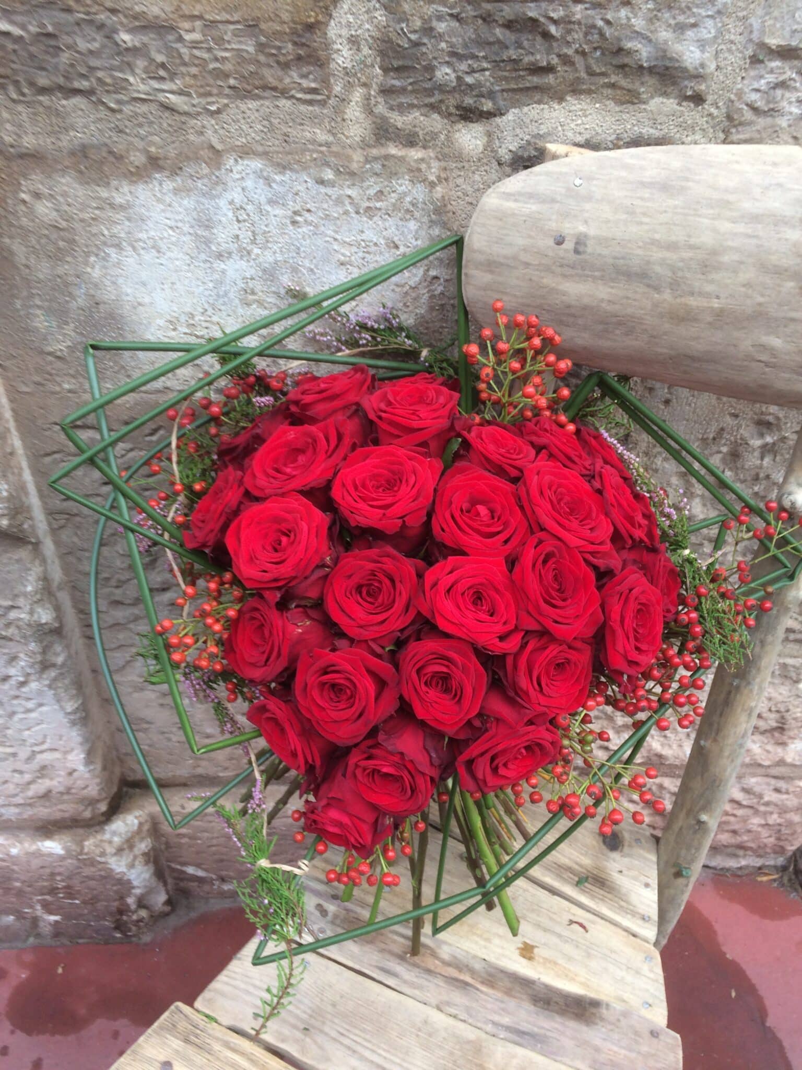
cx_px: 401
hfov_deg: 48.2
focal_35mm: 29
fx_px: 896
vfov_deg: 61.7
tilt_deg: -48.5
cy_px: 535
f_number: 2.2
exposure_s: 1/100
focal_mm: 4.15
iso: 64
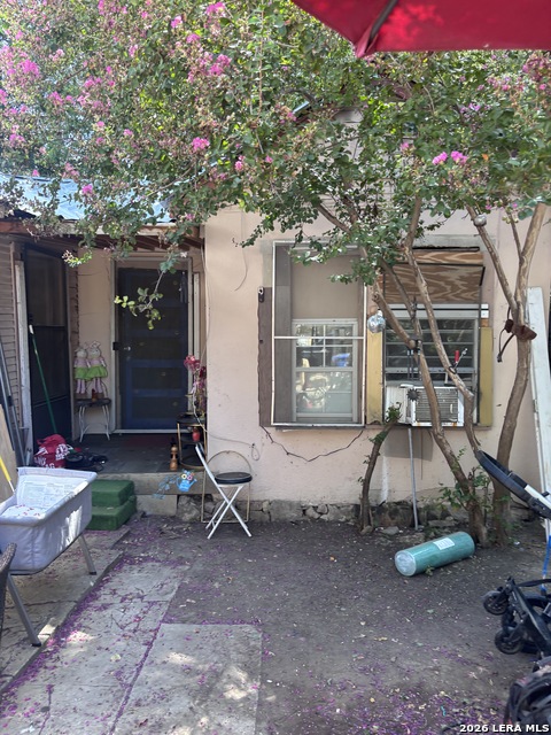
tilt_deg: -1.4
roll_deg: -2.4
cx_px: 276
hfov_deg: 53.1
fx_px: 552
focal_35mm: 26
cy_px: 368
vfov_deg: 67.3
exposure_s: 1/172
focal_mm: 5.96
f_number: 1.6
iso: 64
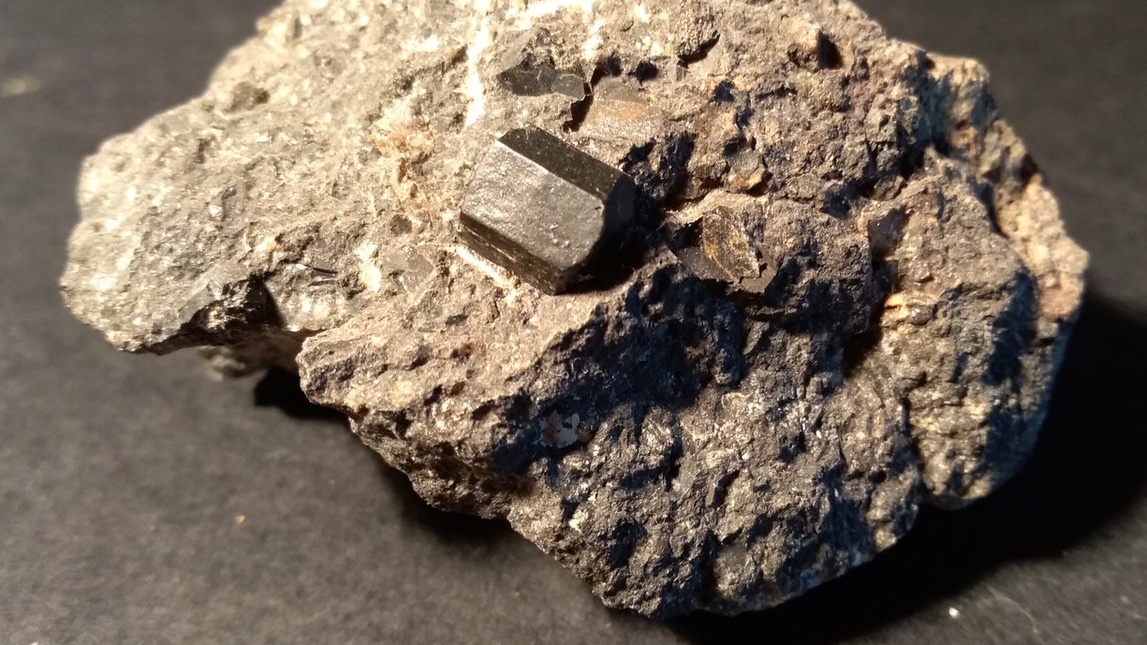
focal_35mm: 37
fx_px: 1125
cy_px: 299
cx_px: 631
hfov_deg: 53.9
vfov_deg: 32.0
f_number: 2
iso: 353
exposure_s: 1/33.3
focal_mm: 3.54
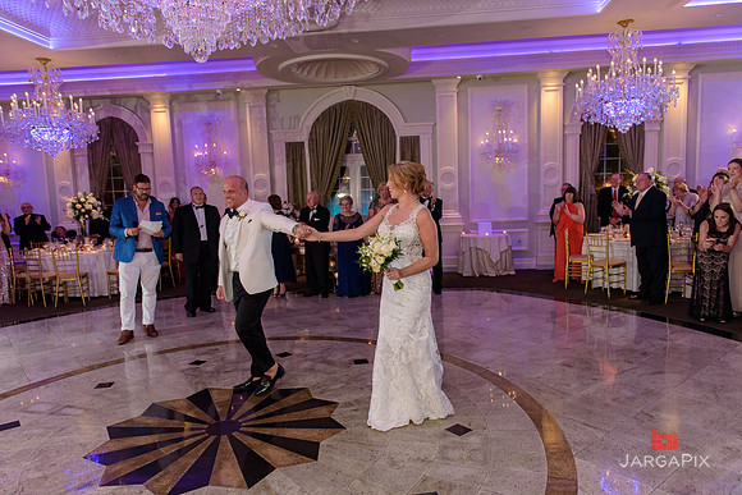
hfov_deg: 73.7
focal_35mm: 24
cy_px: 248
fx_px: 495
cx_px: 371
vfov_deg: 53.2
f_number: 3.2
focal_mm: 24
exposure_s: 1/125
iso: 1600
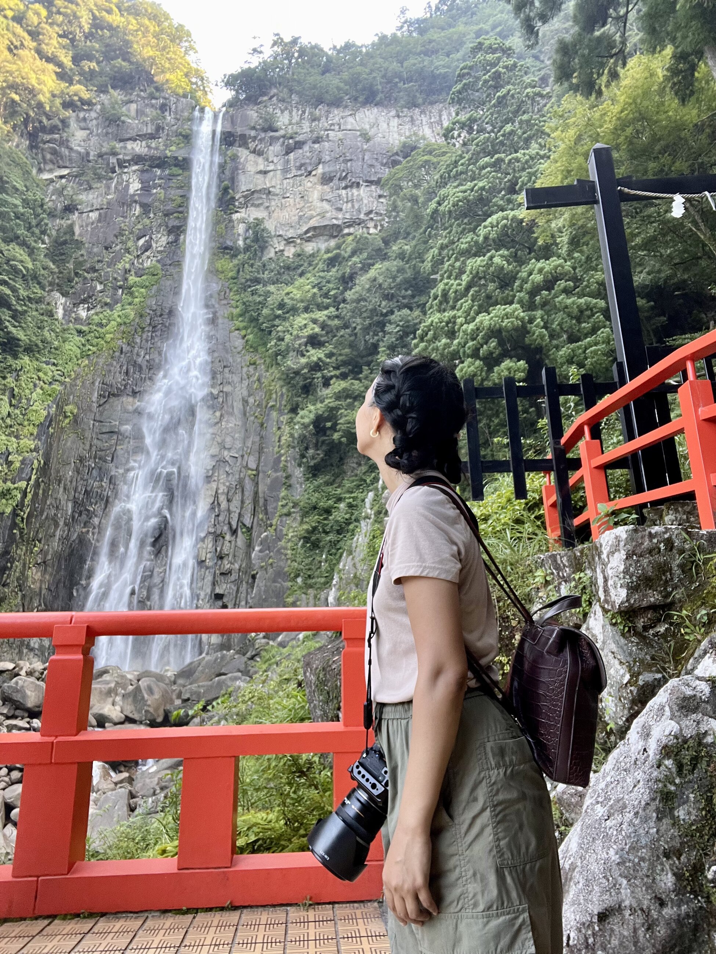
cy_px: 477
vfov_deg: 73.9
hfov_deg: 58.9
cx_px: 358
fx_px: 634
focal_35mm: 23
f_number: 2.2
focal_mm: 2.71
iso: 100
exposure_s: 1/74
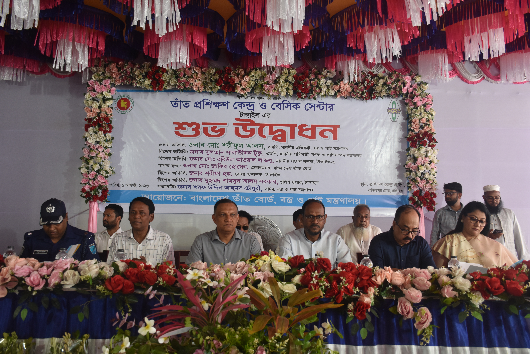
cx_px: 265
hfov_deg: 57.2
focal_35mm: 33
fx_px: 486
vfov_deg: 40.0
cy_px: 177
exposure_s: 1/100
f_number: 5
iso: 800
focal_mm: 22
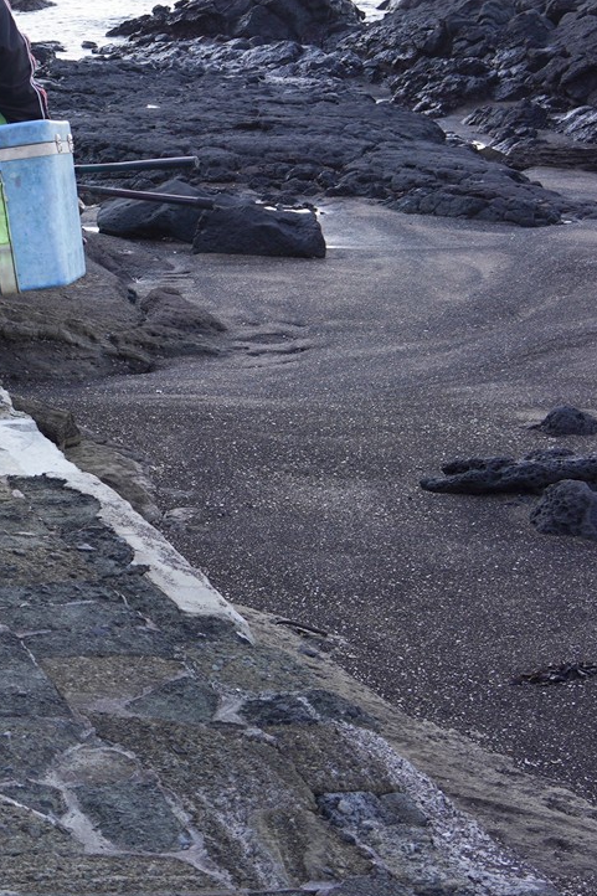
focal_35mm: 97
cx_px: -456
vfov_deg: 20.8
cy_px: 187
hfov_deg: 12.9
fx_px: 2414
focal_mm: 35
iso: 200
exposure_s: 1/100
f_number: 8
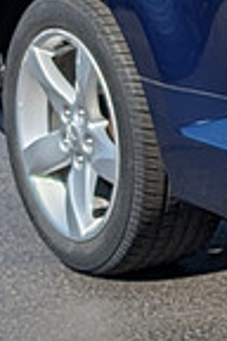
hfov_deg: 6.1
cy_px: 116
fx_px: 1674
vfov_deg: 11.6
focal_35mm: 177
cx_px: 977
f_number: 1.68
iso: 21
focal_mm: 6.9
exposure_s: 1/13158
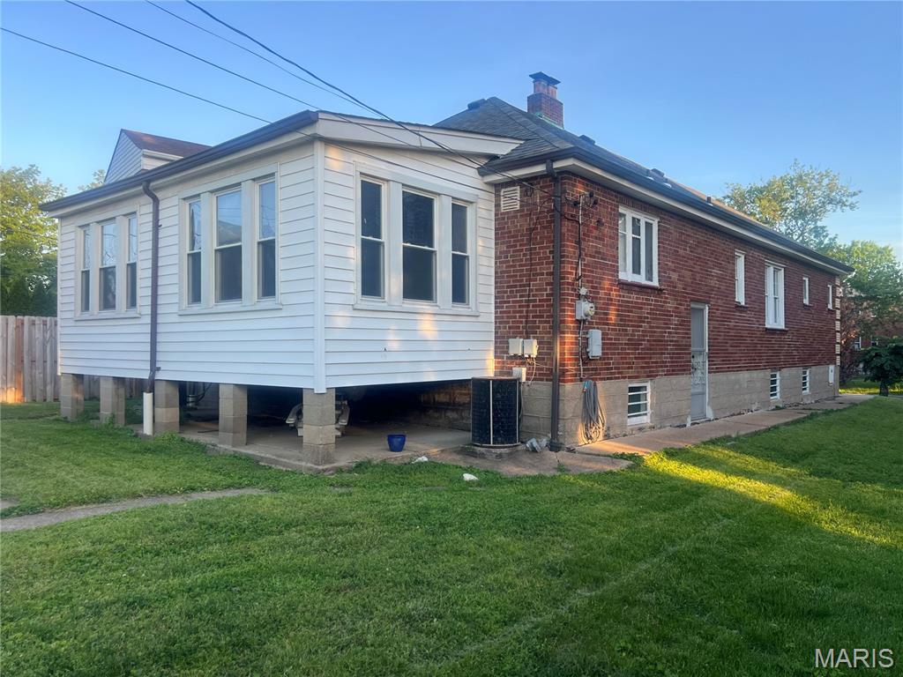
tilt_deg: +0.3
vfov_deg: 53.1
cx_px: 452
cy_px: 338
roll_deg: +0.2
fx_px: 678
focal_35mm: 26
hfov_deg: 67.3
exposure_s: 1/558
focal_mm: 5.7
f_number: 1.5
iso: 50
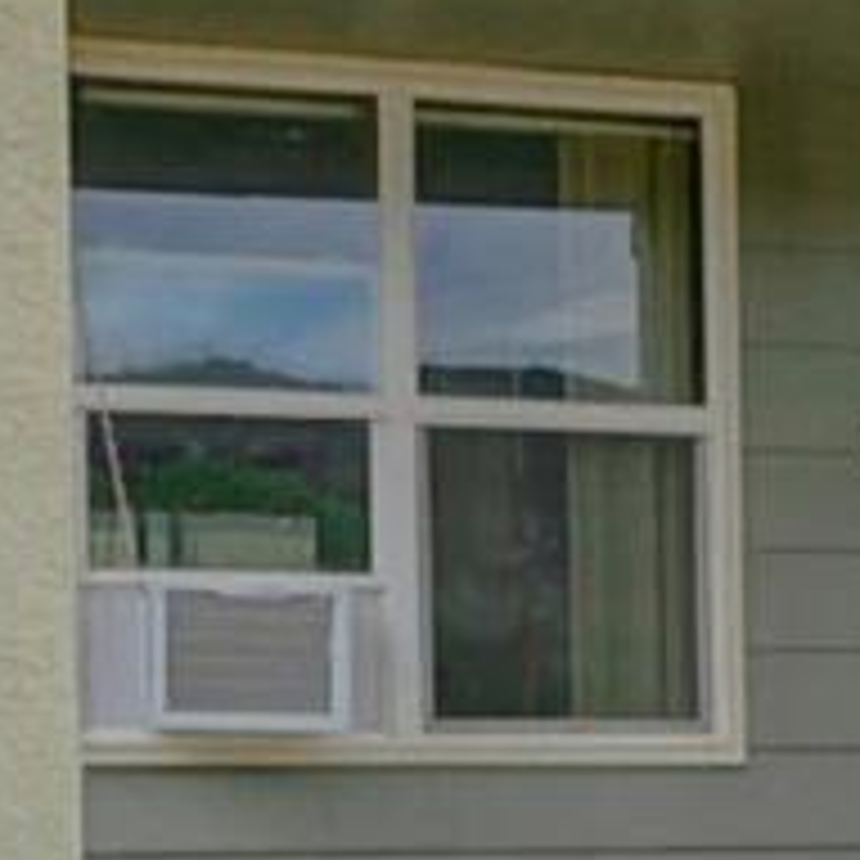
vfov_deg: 14.6
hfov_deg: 14.4
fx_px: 3204
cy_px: 1117
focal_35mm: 114
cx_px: 1243
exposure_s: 1/500
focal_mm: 16
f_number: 8
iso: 400
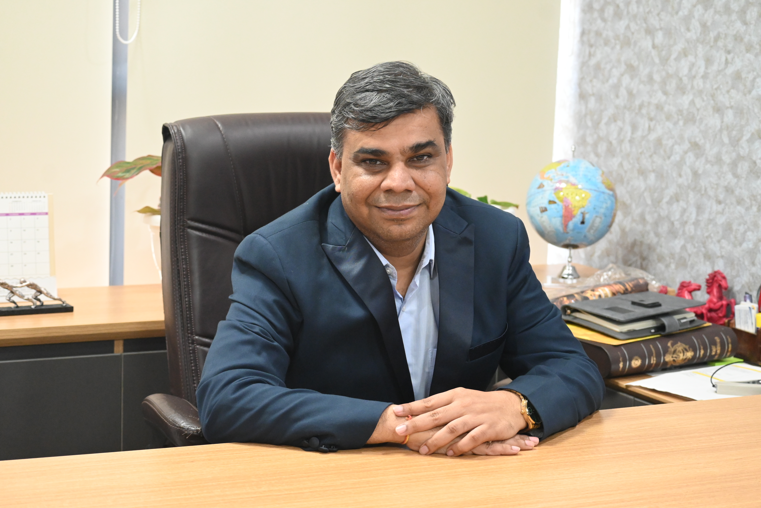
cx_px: 380
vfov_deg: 18.2
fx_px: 1585
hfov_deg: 27.0
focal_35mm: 75
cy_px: 254
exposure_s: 1/125
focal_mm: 50
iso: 3200
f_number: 4.5
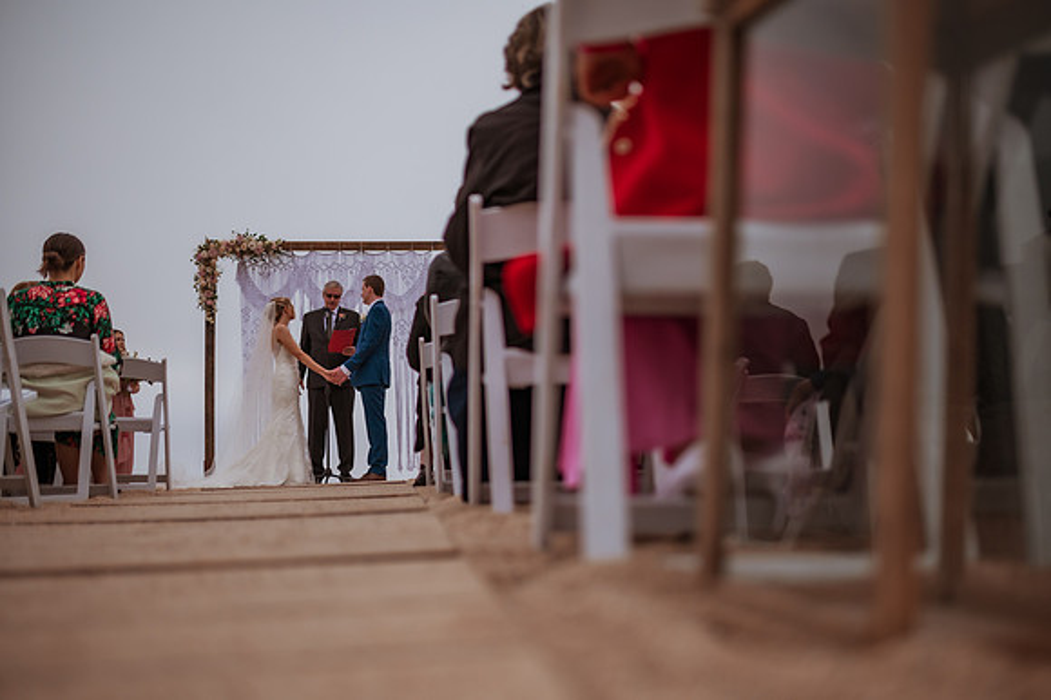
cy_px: 350
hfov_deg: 54.5
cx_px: 526
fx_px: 1021
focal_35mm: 35
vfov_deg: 37.8
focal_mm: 35
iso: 500
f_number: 1.8
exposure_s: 1/5000
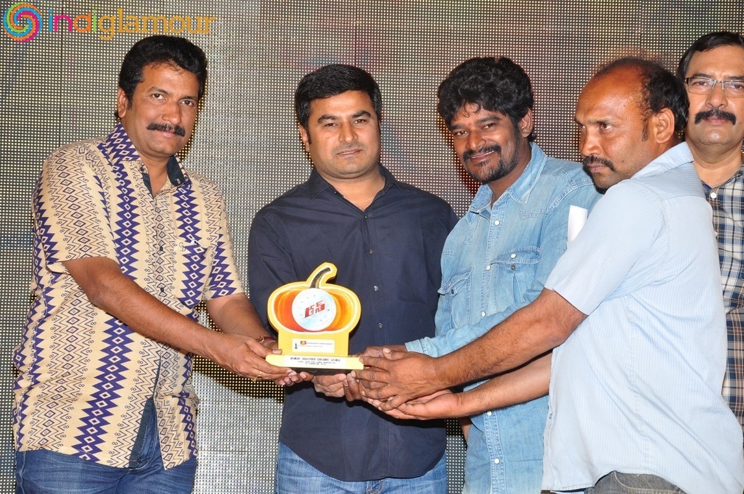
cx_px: 372
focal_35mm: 99
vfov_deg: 13.8
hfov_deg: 20.6
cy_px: 247
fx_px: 2043
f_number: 7.1
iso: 500
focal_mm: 66
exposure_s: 1/125
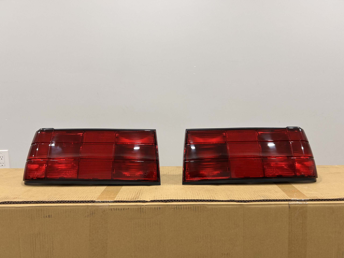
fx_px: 258
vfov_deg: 53.1
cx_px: 172
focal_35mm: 26
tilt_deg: -6.0
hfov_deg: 67.3
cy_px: 129
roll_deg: -0.7
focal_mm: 5.7
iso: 64
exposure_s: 1/60
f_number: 1.5
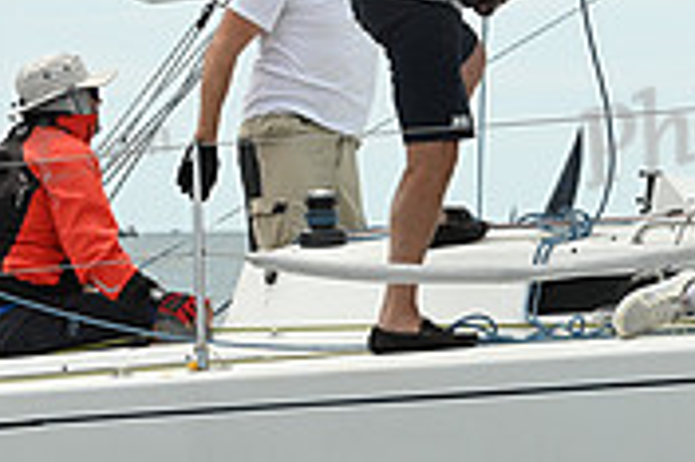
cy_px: 346
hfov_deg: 6.6
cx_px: 379
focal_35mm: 314
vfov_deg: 4.4
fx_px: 6056
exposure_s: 1/1000
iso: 320
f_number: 9
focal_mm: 95
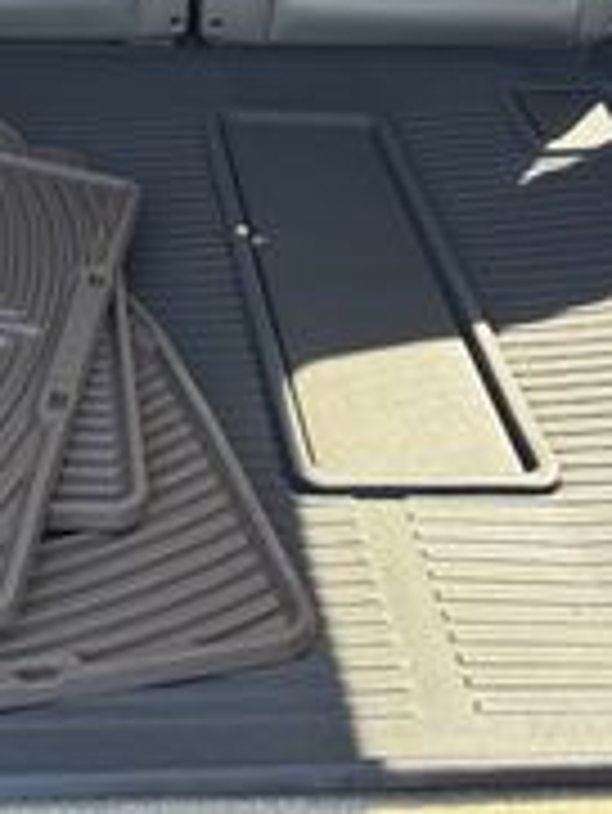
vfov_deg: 21.1
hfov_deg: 17.1
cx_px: 63
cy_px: -211
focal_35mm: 85
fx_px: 2001
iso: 80
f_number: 1.78
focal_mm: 6.76
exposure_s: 1/488
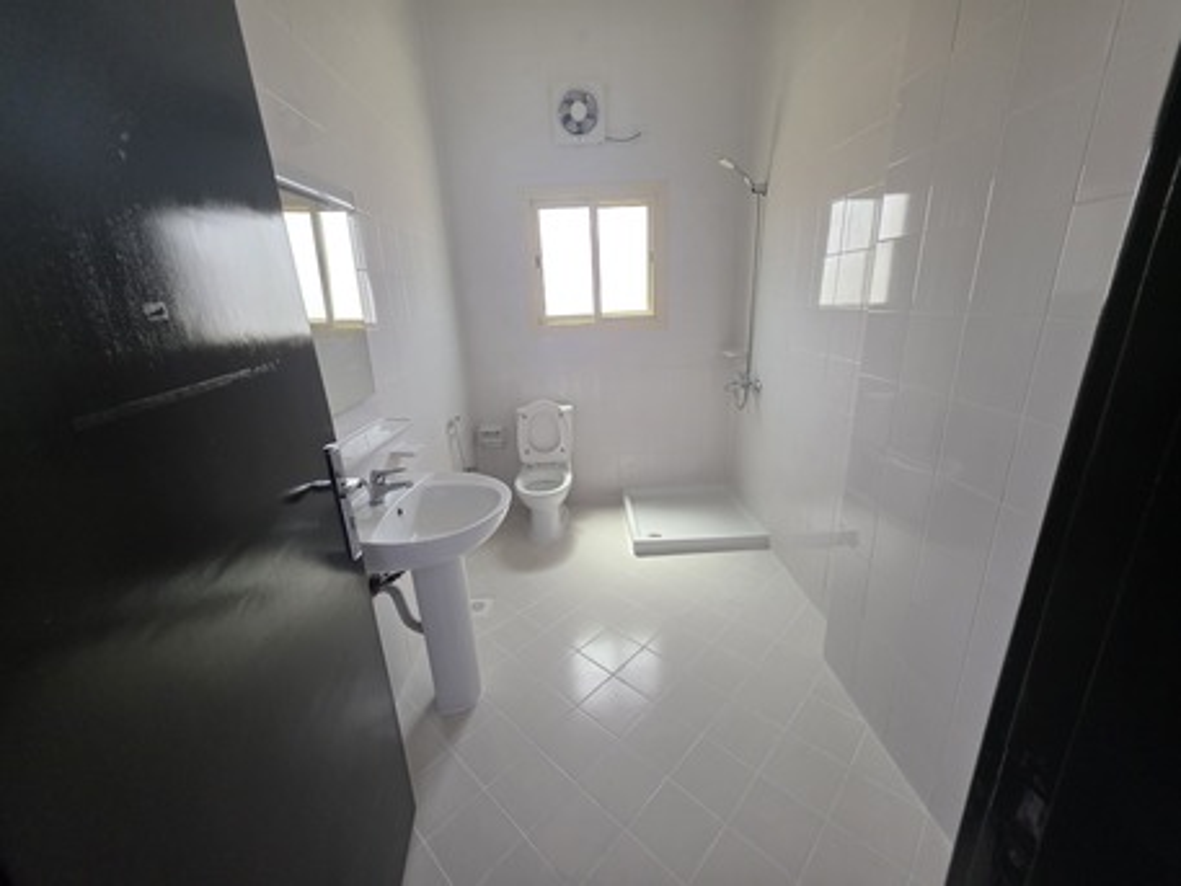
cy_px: 443
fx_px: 444
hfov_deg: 106.2
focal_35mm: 13
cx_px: 590
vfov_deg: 89.9
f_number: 1.9
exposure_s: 1/100
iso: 200
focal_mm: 2.2
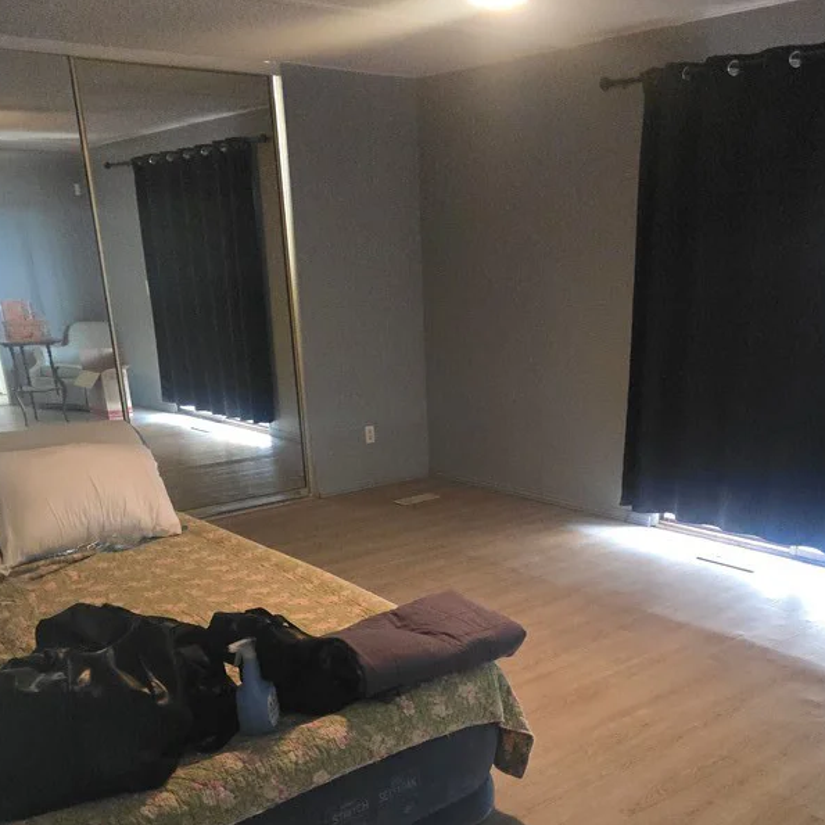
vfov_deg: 44.8
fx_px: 944
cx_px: 489
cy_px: 664
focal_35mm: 35
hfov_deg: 47.0
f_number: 1.7
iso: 1250
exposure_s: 1/60
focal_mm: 6.3
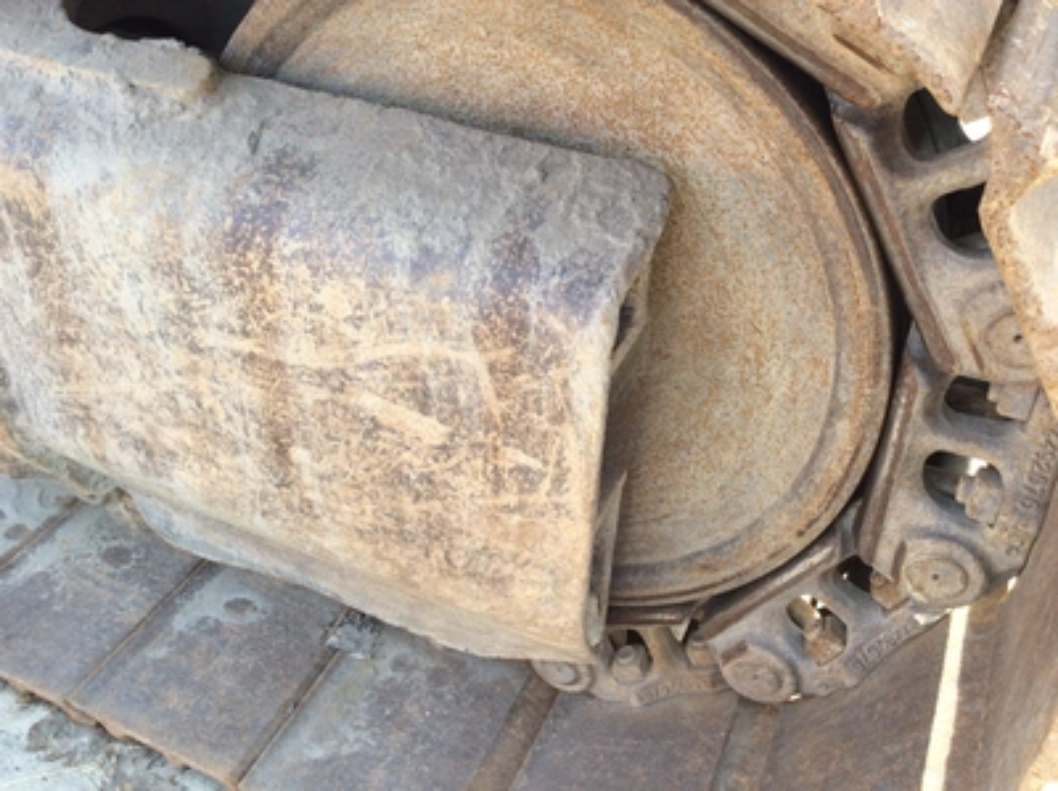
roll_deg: -3.8
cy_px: 396
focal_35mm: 32
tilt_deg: -38.7
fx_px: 977
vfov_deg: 44.1
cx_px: 529
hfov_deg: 56.9
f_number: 2.4
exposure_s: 1/152
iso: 32
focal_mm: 3.3
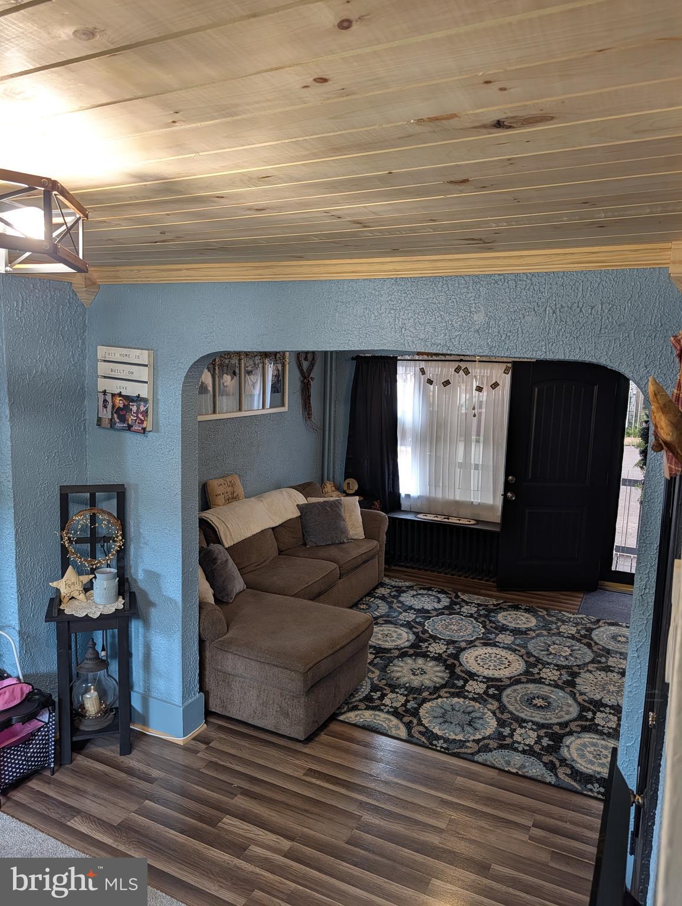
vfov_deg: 71.5
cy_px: 453
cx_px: 341
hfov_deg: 56.9
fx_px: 629
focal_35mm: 24
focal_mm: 6.9
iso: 96
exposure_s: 1/62.4
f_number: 1.68
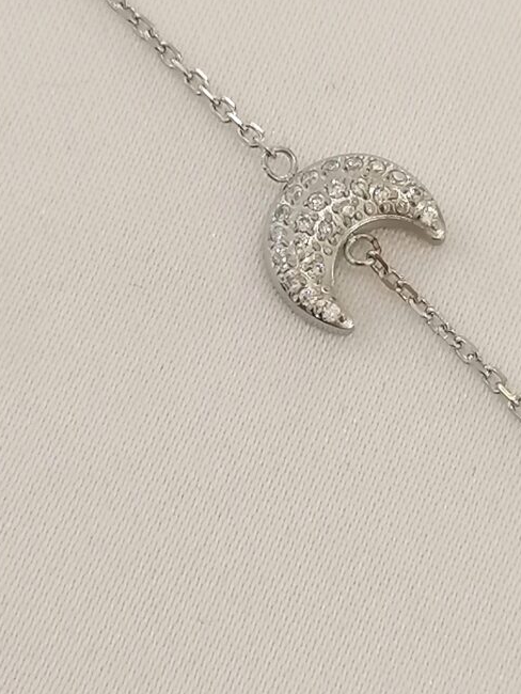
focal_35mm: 137
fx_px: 2747
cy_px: 285
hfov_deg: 10.8
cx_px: 329
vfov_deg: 14.4
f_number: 1.8
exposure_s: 1/50
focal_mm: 4.75
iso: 80
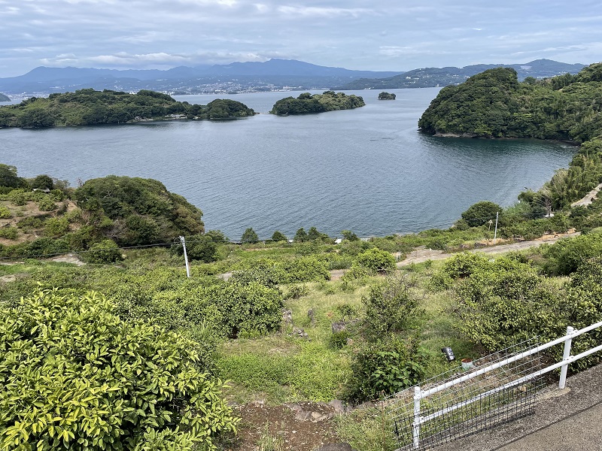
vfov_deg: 53.1
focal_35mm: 26
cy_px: 226
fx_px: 452
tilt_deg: -16.9
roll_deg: +1.5
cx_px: 301
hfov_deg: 67.3
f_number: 1.6
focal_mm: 4.2
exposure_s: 1/2618
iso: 32
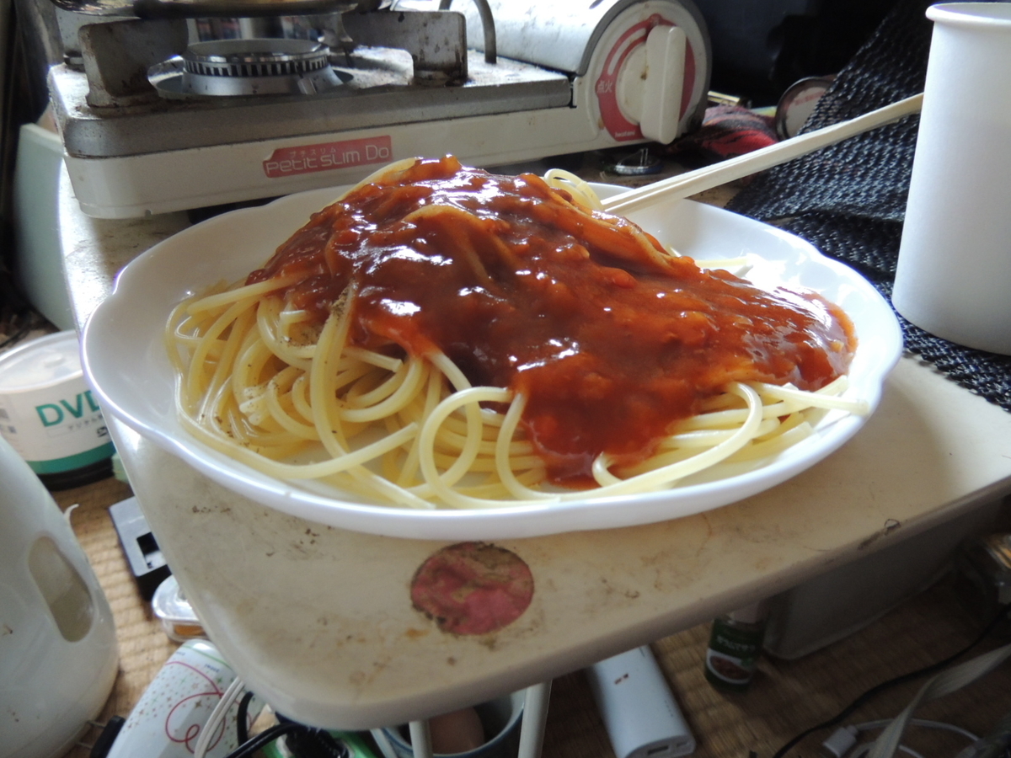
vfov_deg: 56.8
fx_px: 701
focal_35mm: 24
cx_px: 506
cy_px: 379
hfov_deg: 71.6
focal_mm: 4.3
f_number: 3
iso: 400
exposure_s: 1/60
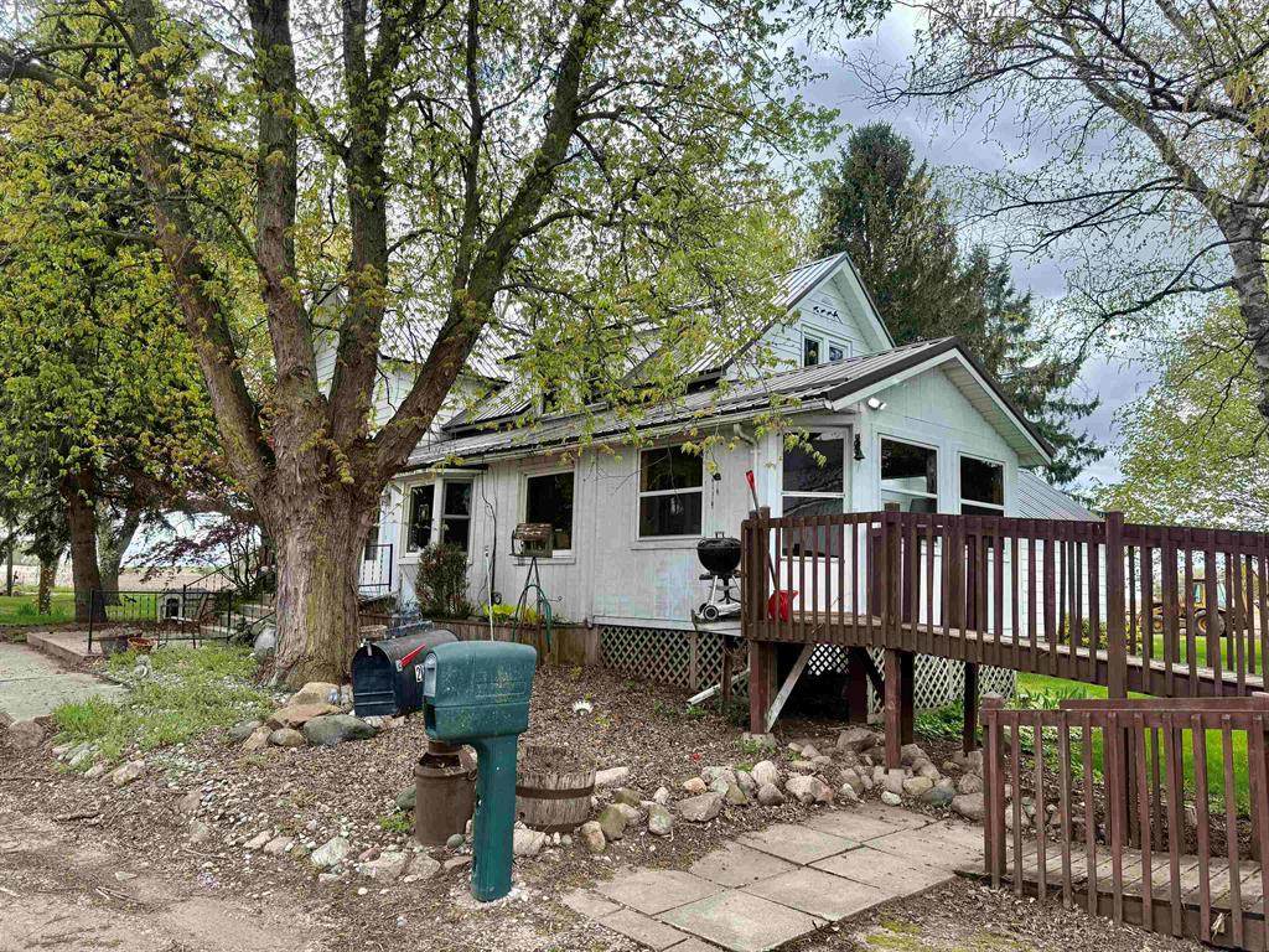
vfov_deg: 56.8
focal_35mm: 24
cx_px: 634
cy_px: 476
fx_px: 880
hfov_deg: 71.6
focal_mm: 6.76
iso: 100
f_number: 1.78
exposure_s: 1/1812
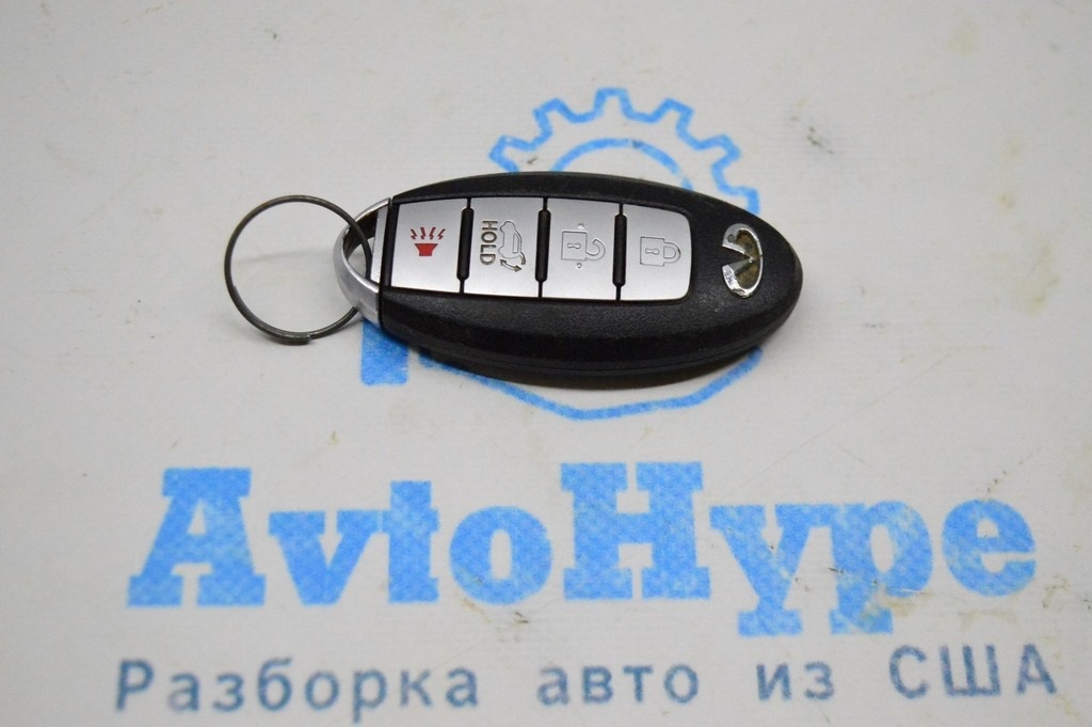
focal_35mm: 52
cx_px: 546
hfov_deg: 37.9
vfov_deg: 25.7
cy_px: 364
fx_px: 1591
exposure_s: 1/1000
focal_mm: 35
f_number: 4.5
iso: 6400
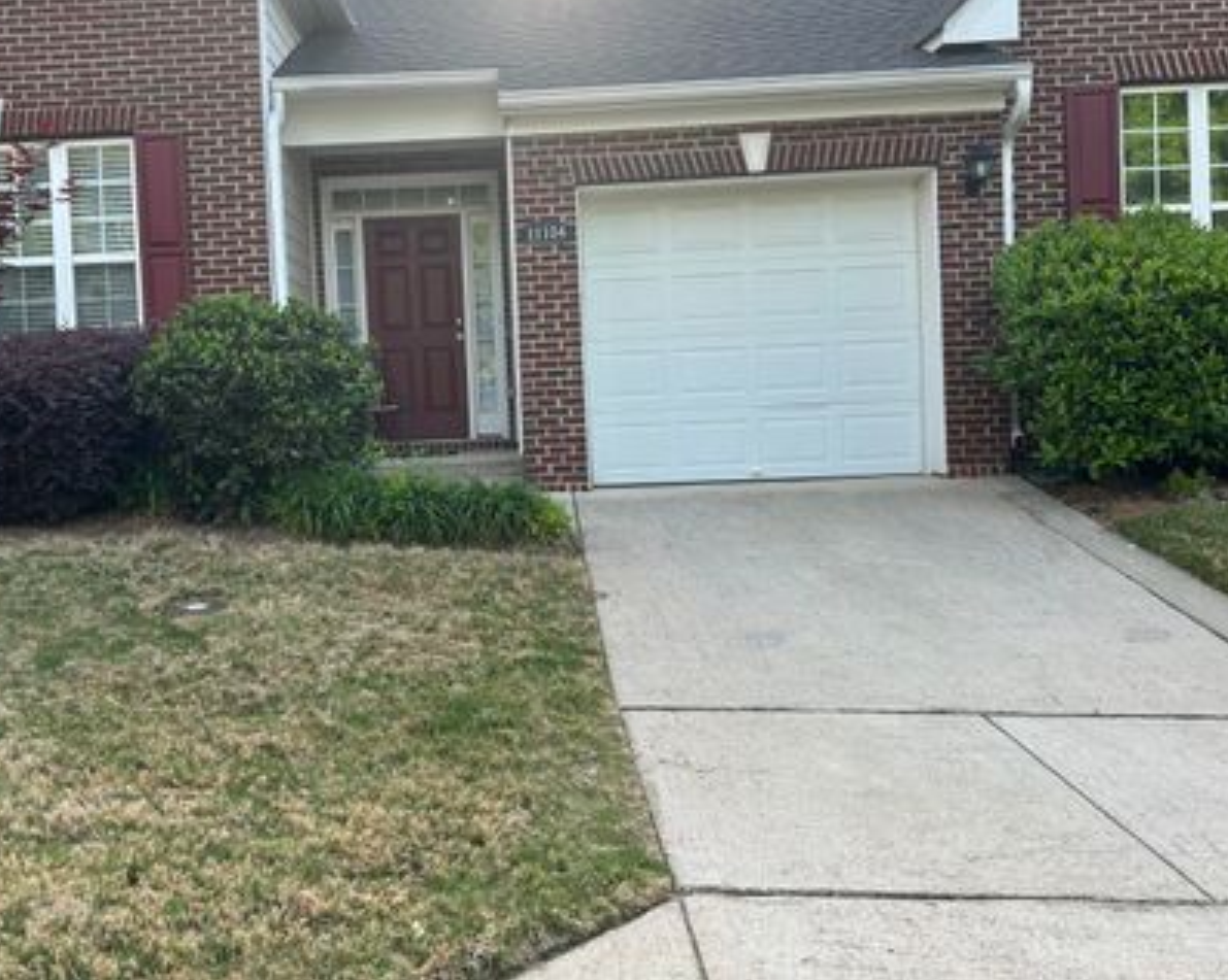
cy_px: 403
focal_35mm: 32
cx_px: 479
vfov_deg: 45.6
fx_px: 1162
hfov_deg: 55.2
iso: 50
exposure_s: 1/575
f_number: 1.5
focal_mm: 5.7
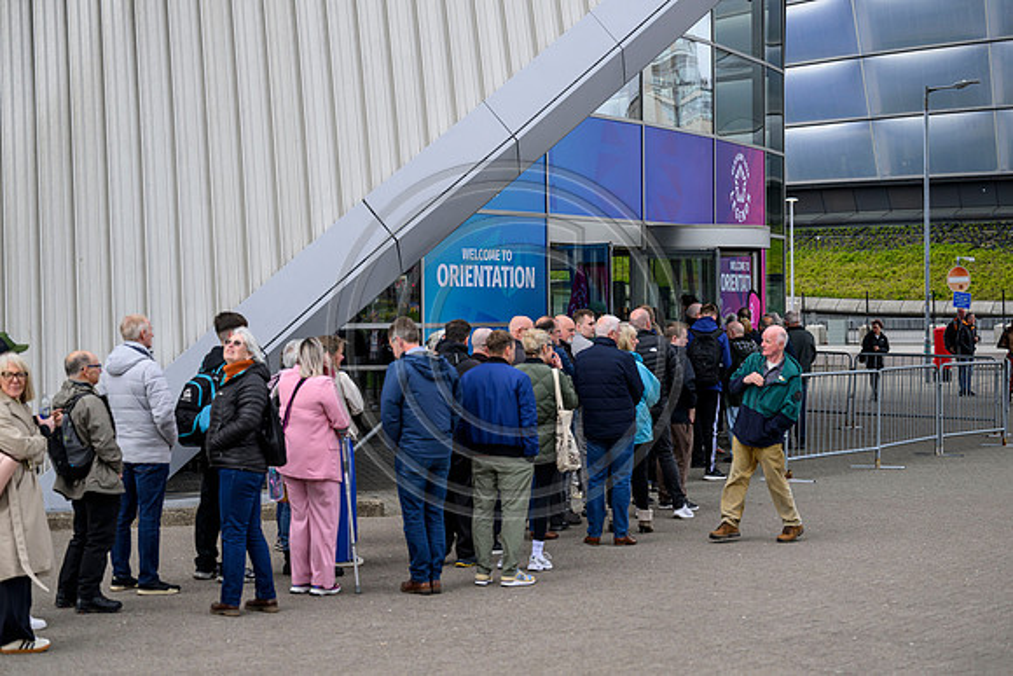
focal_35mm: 78
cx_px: 506
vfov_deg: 17.5
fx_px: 2195
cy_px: 338
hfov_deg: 26.0
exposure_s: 1/1250
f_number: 3.2
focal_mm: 78
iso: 500
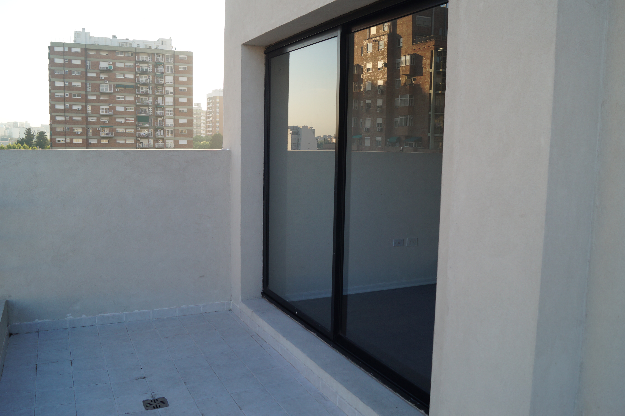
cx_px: 312
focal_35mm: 30
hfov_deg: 62.0
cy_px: 208
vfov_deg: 43.6
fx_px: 521
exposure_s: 1/100
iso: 100
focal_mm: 20
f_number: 6.3
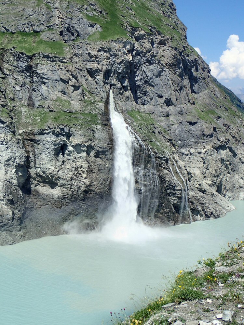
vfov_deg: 33.8
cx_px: 122
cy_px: 162
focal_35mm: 57
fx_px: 536
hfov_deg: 25.7
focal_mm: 10.29
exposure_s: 1/500
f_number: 5
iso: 100
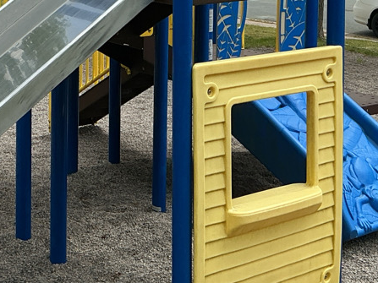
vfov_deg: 17.1
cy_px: -41
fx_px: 906
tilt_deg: -0.4
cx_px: 112
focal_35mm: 83
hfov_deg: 23.4
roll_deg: -0.6
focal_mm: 3
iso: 25
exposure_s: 1/1534
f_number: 1.8
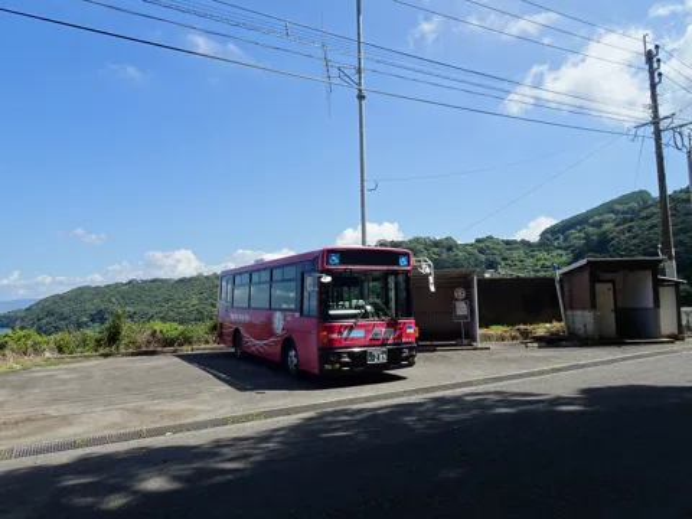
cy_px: 260
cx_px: 346
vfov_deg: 56.8
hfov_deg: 71.6
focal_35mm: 24
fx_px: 480
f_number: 4
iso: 80
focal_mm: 4.1
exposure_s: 1/400
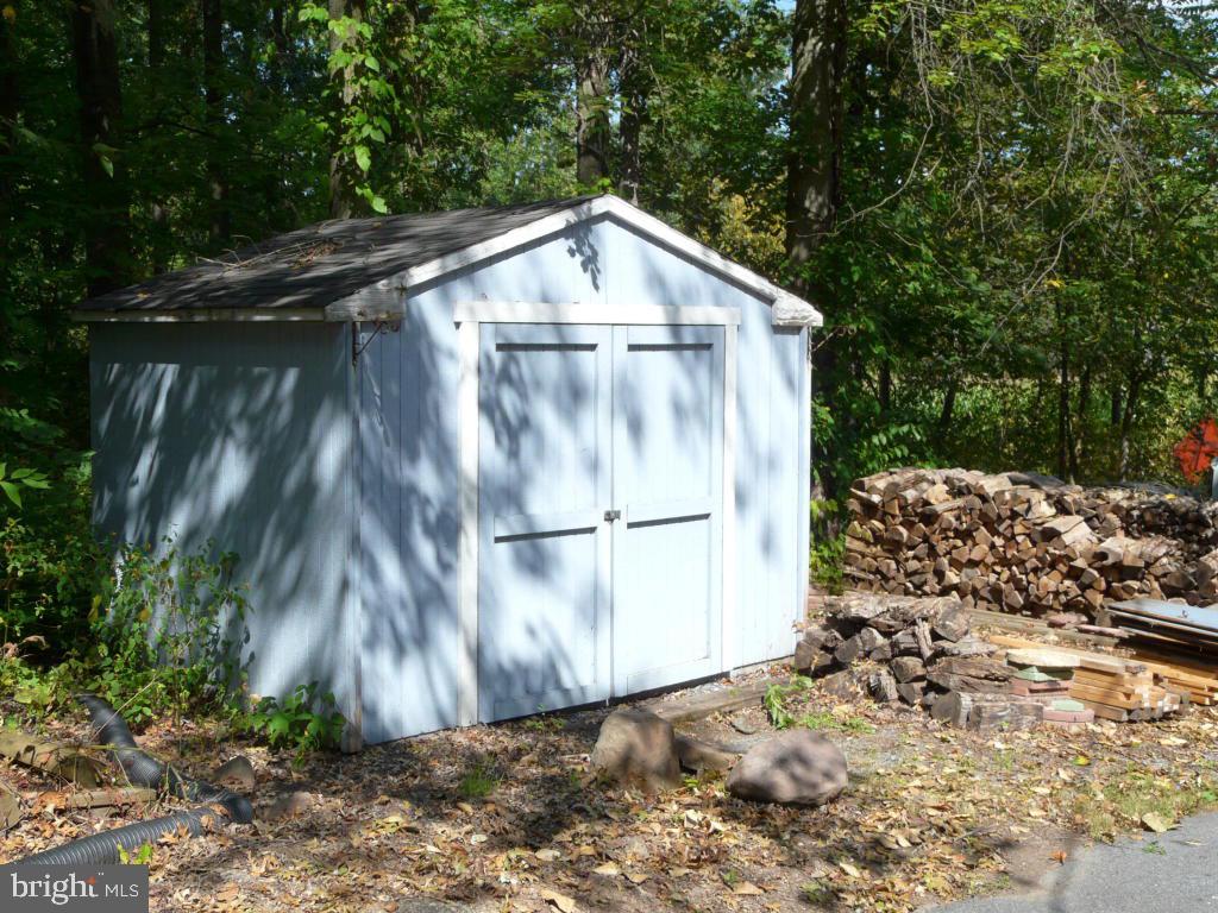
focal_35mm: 44
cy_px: 456
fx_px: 1548
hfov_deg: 42.9
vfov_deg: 32.9
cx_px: 609
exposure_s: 1/640
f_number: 4
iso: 100
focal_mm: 7.2
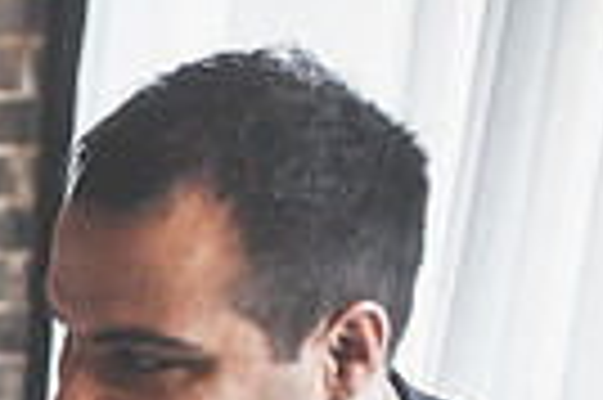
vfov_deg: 8.7
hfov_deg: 12.7
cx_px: -364
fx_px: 2526
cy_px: 737
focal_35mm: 151
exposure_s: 1/125
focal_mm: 35
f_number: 2.5
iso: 400
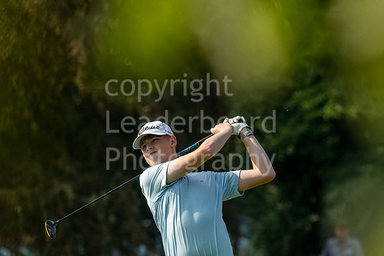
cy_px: 124
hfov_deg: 4.2
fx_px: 5253
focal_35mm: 493
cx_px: 175
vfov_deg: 2.8
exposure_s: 1/800
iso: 160
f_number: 5.6
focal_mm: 300
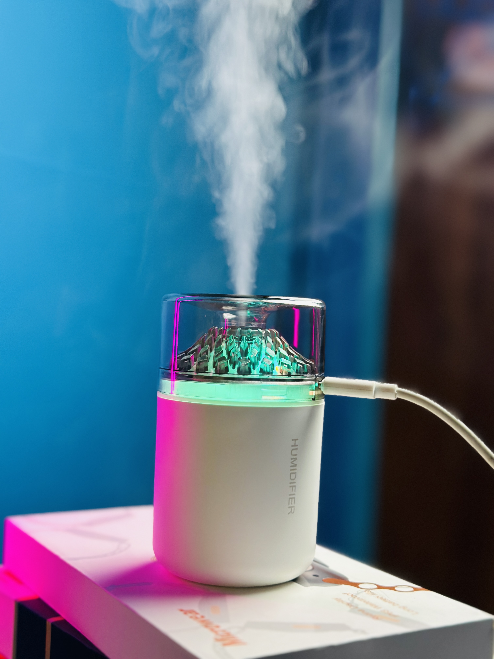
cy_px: 330
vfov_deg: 39.7
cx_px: 247
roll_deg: -4.7
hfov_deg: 30.3
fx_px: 913
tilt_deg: -0.2
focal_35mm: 48
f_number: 1.78
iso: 250
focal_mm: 6.86
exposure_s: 1/60
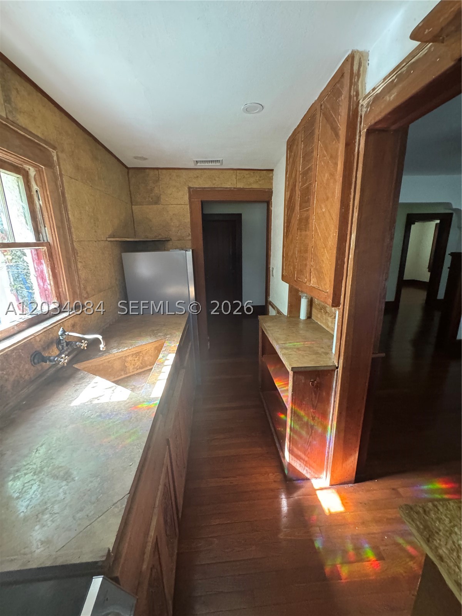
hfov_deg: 85.7
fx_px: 249
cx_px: 231
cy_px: 308
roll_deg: +1.6
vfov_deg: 102.1
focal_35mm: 14
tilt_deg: -14.9
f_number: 2.2
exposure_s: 1/60
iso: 1000
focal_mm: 2.22
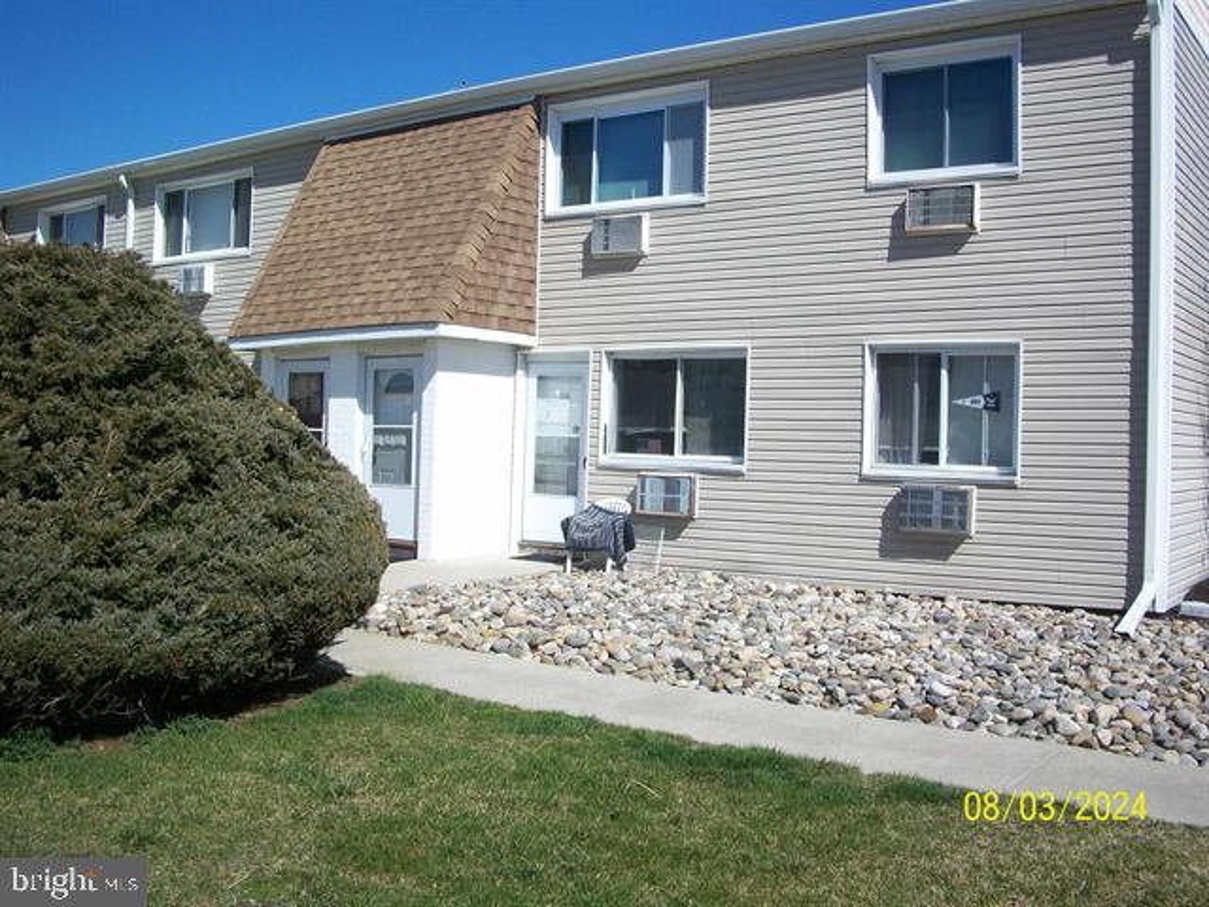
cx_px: 604
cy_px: 454
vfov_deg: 40.7
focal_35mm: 35
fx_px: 1222
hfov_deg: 52.6
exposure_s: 1/500
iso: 80
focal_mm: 6.3
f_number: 5.6
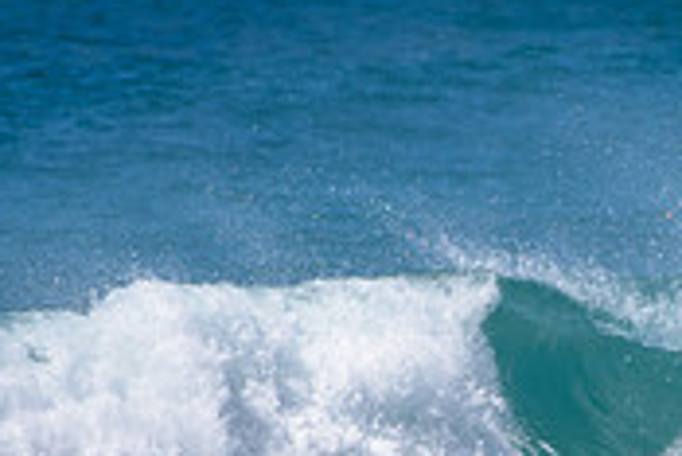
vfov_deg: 0.7
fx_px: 38564
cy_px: 436
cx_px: 633
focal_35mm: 2034
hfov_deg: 1.0
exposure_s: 1/2000
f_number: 5.6
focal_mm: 500
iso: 90
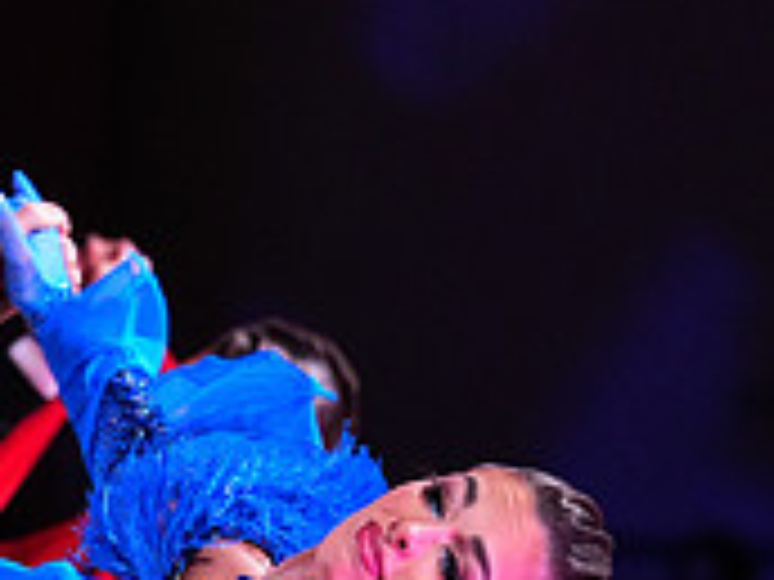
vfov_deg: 2.3
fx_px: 14511
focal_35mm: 649
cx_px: -29
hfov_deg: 3.1
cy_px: 1061
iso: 4000
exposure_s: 1/320
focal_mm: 200
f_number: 4
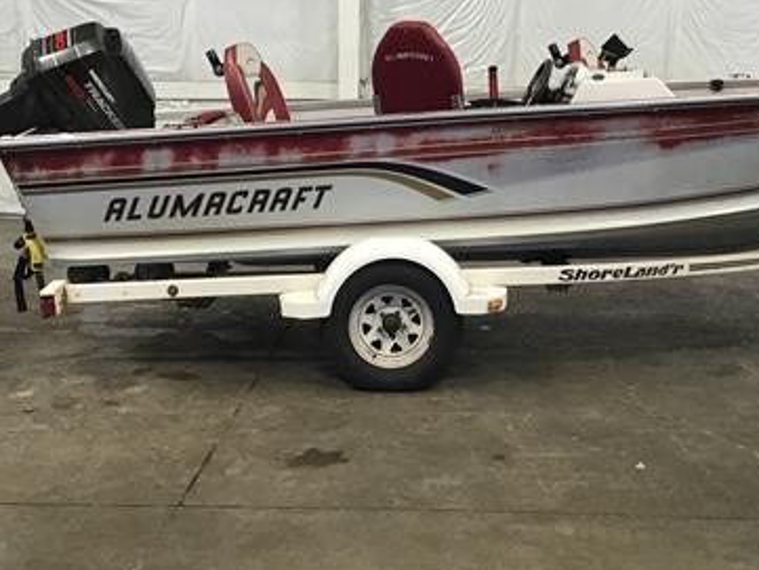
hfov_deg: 34.8
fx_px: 1206
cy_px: 196
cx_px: 471
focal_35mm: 55
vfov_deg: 26.4
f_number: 2.4
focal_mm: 3.3
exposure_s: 1/30
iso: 64
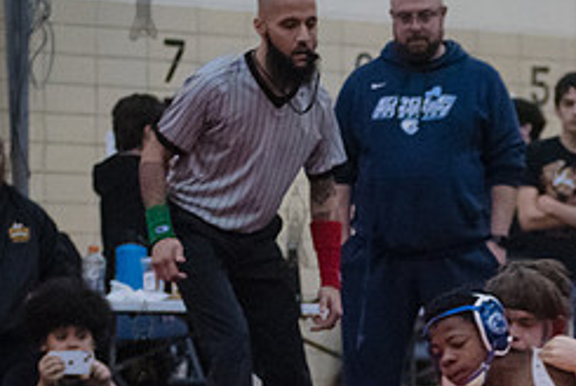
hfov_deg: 8.4
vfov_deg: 5.6
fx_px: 3909
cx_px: 551
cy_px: 419
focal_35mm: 244
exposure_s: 1/400
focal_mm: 80
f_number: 3.2
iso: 8000
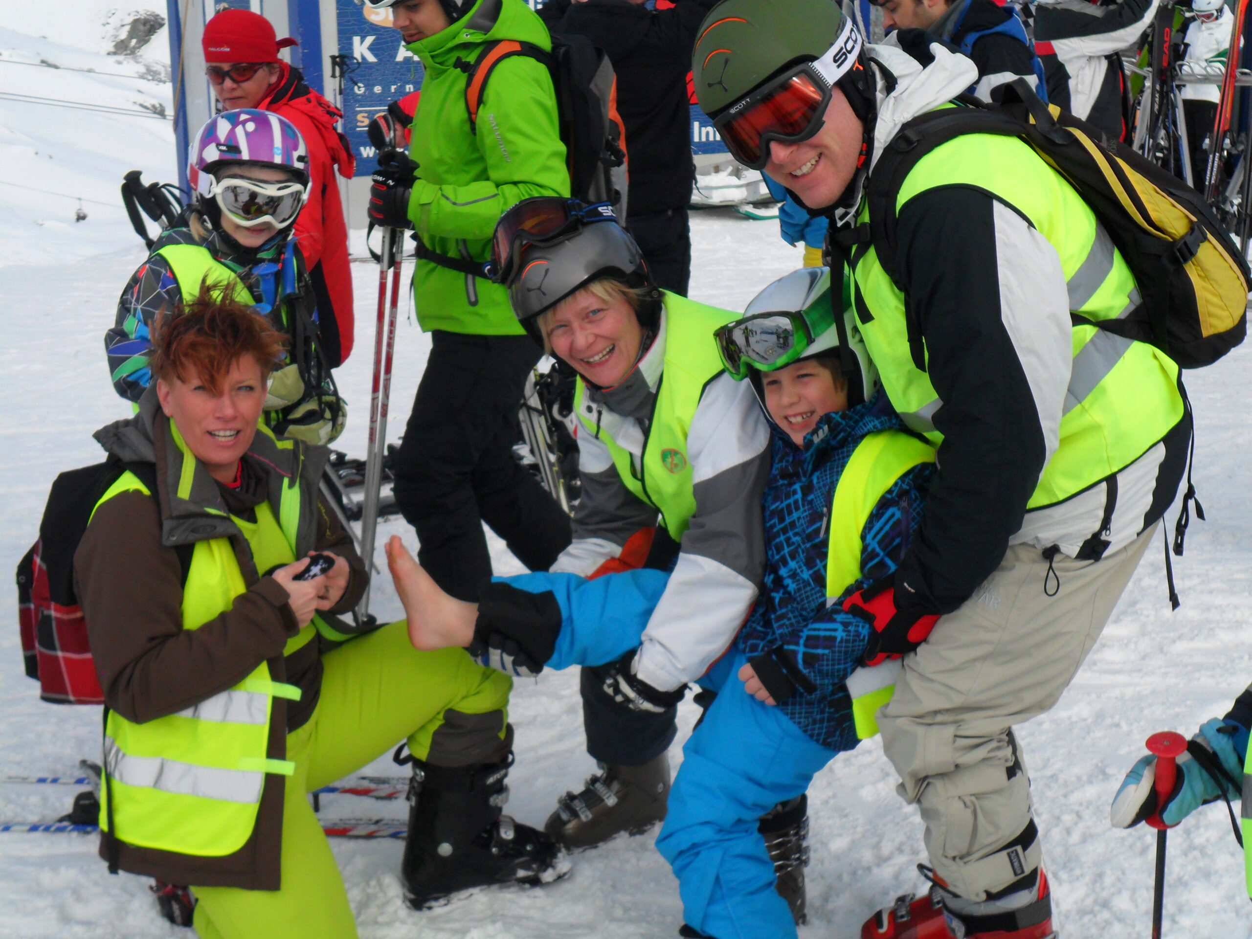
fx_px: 1881
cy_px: 470
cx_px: 626
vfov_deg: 28.0
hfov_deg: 36.8
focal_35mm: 52
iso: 100
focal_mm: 9.3
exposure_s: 1/350
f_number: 5
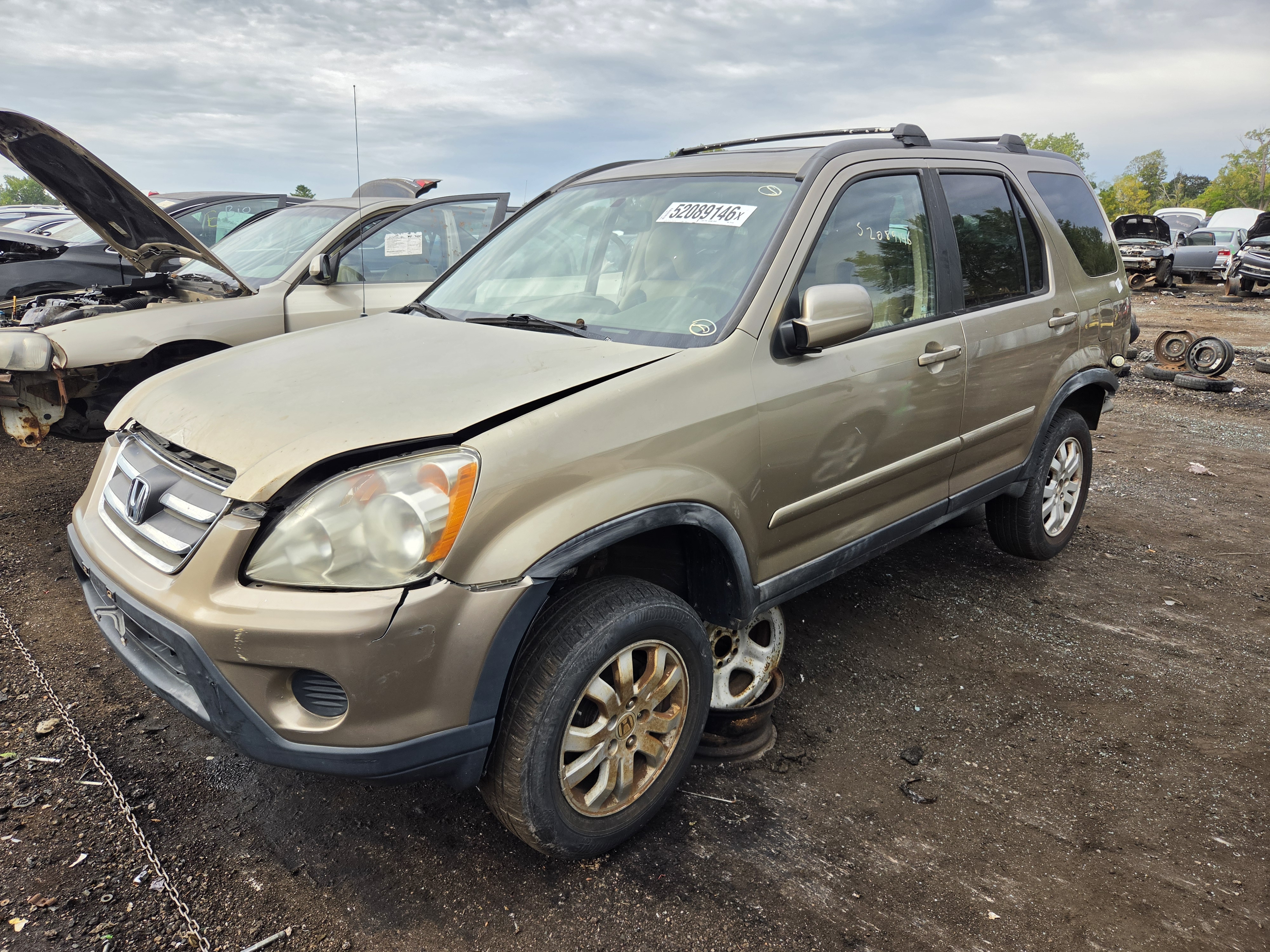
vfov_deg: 58.9
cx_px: 635
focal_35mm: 23
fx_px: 844
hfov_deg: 73.9
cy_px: 476
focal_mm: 5.4
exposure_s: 1/1681
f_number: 1.8
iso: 80
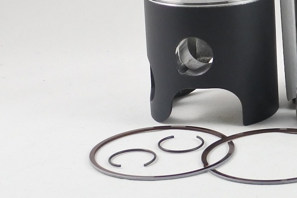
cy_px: 13
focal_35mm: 94
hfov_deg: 18.8
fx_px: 775
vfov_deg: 14.4
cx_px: 462
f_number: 3.5
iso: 400
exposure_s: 1/125
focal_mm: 10.8
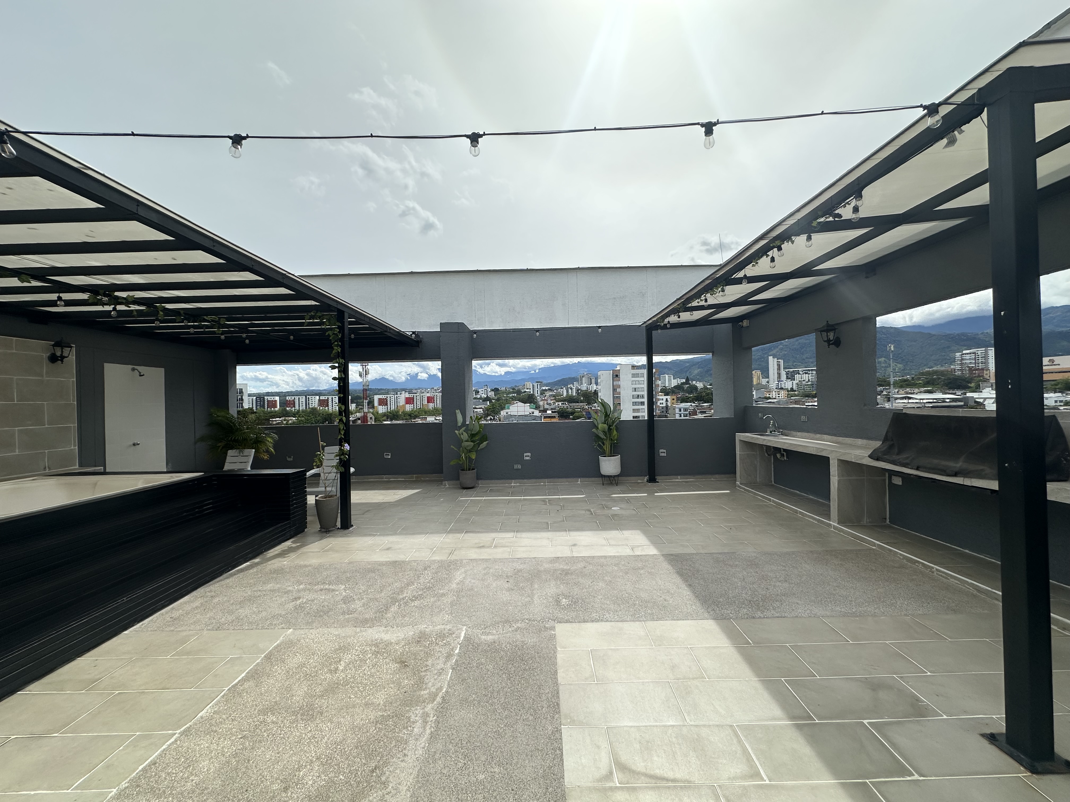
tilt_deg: +0.0
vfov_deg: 85.7
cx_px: 535
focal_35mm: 14
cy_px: 401
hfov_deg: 102.1
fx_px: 433
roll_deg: +1.0
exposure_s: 1/3125
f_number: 2.2
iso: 50
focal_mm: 2.22
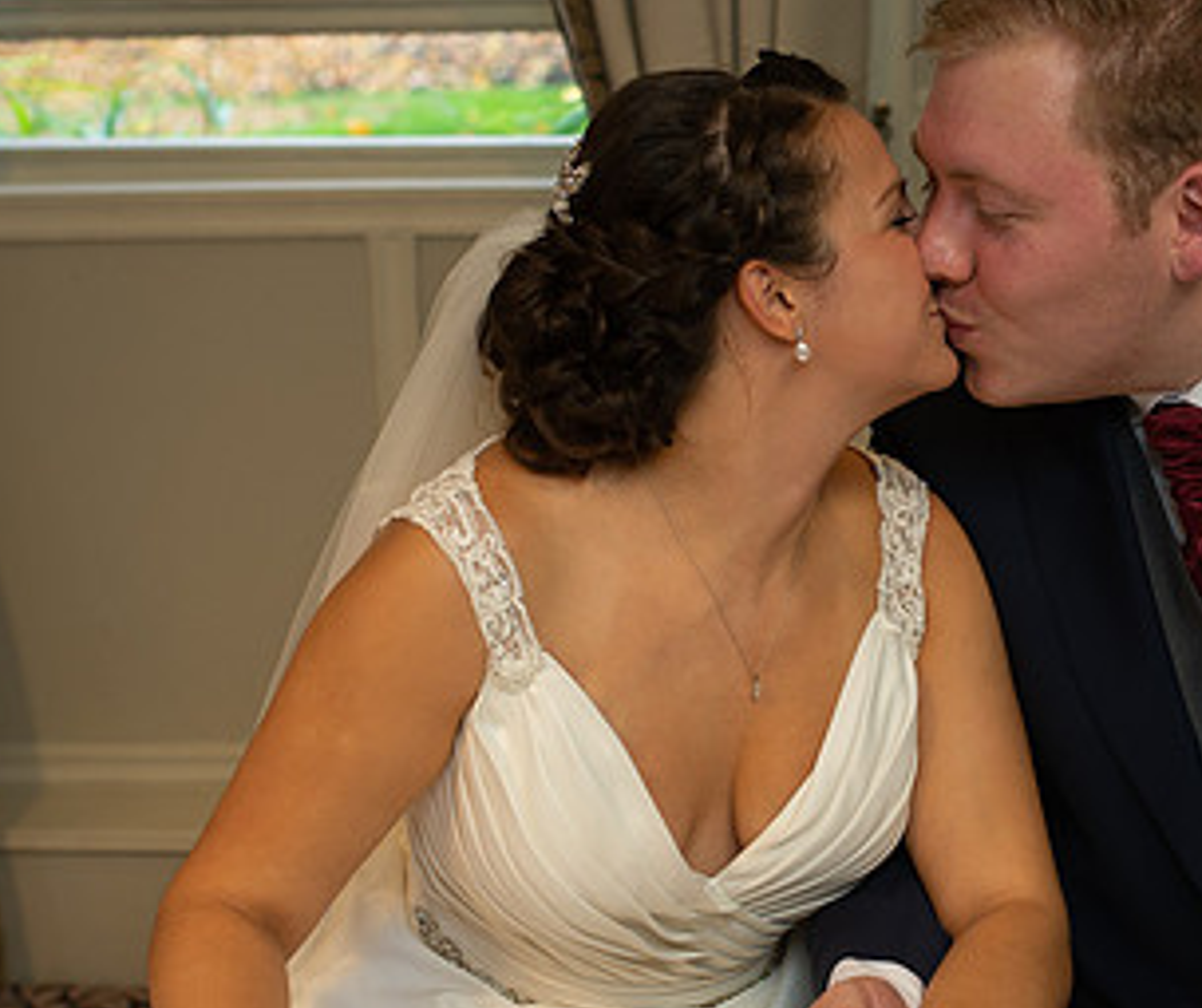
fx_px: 2901
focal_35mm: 80
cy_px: 529
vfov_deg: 19.7
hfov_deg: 23.2
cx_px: 874
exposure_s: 1/100
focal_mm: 35
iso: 400
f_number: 3.2
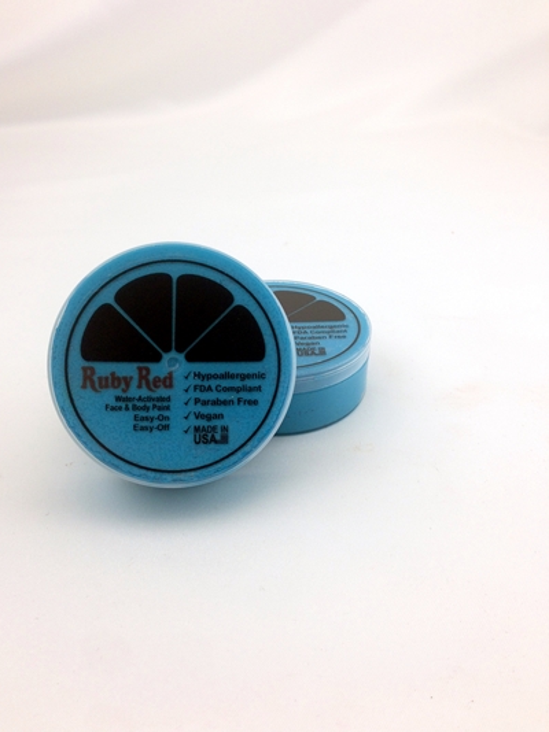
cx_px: 268
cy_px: 363
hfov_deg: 41.8
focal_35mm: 34
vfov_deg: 54.0
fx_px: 720
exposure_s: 1/120
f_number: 2.4
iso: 64
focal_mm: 4.12
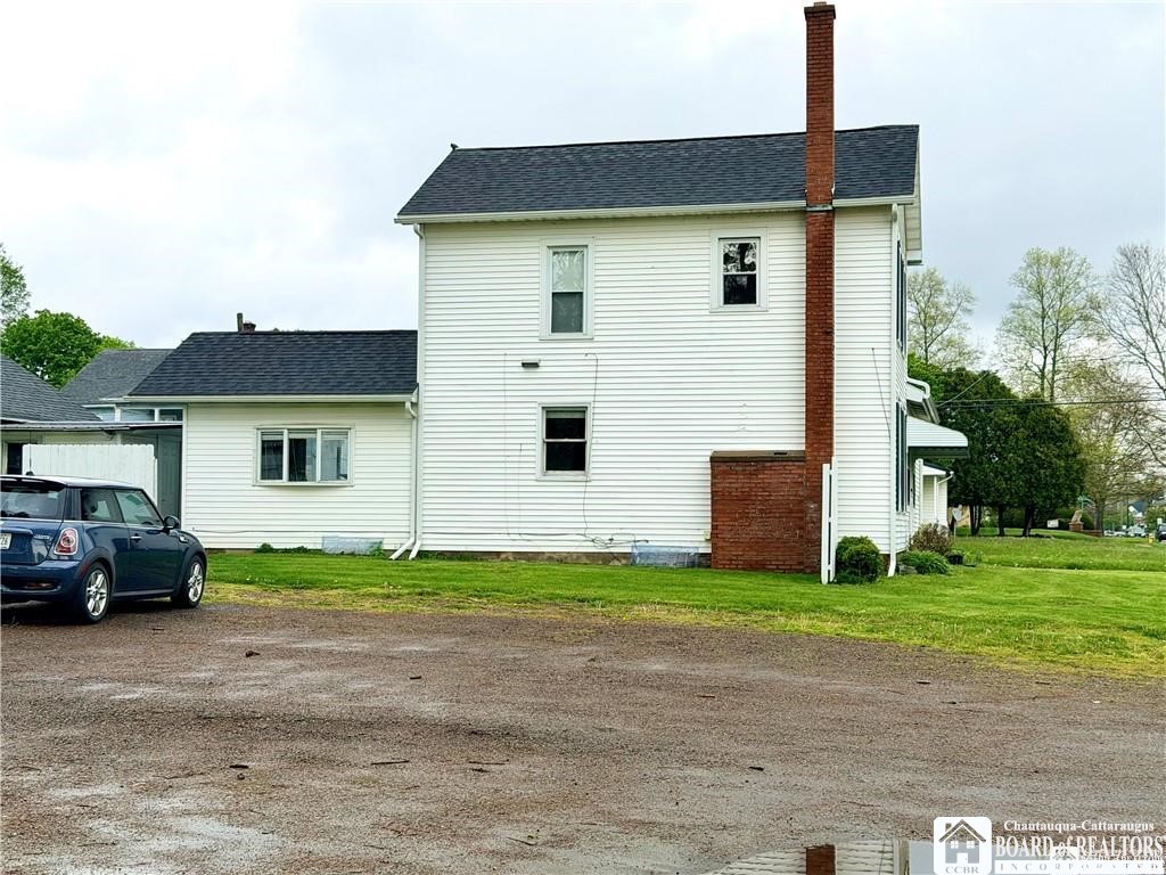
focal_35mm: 48
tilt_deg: +2.6
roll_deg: -0.8
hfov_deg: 39.7
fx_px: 1617
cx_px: 583
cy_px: 438
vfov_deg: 30.3
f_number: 1.78
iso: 64
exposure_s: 1/2976
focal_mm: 6.76
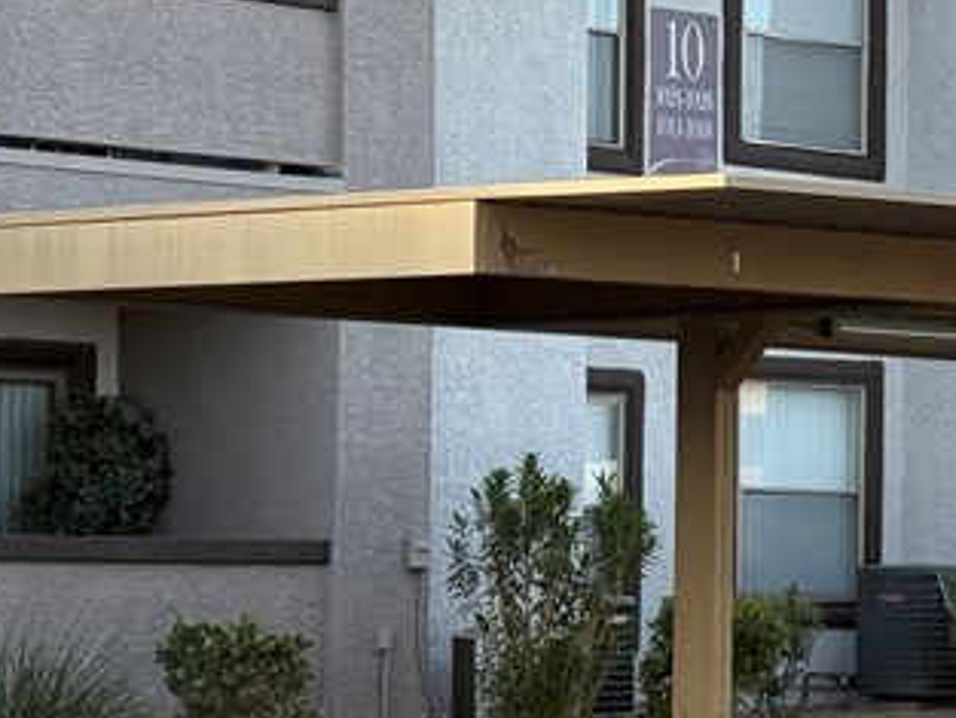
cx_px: 1179
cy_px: 428
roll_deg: +0.1
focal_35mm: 157
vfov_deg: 9.5
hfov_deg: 12.3
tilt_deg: +1.9
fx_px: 4338
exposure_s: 1/1116
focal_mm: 6.76
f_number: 1.78
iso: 80
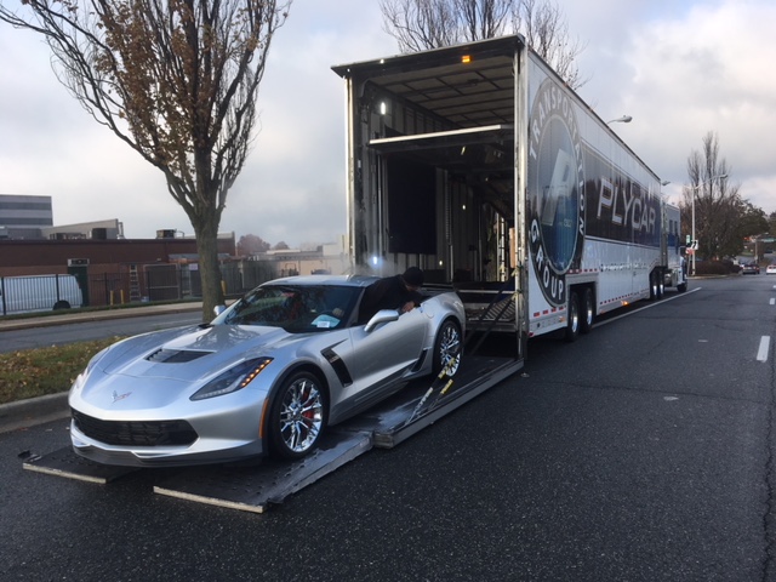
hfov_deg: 61.7
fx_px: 650
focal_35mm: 29
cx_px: 388
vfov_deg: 48.2
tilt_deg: -3.7
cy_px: 291
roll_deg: +2.3
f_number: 2.2
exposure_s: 1/793
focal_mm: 4.15
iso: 25
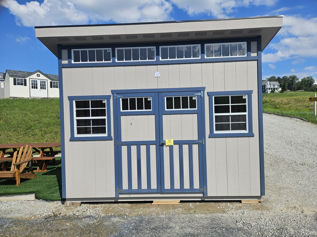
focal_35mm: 23
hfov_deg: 73.9
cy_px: 118
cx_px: 158
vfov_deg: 58.9
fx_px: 211
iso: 25
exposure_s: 1/3050
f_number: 1.8
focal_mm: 5.4
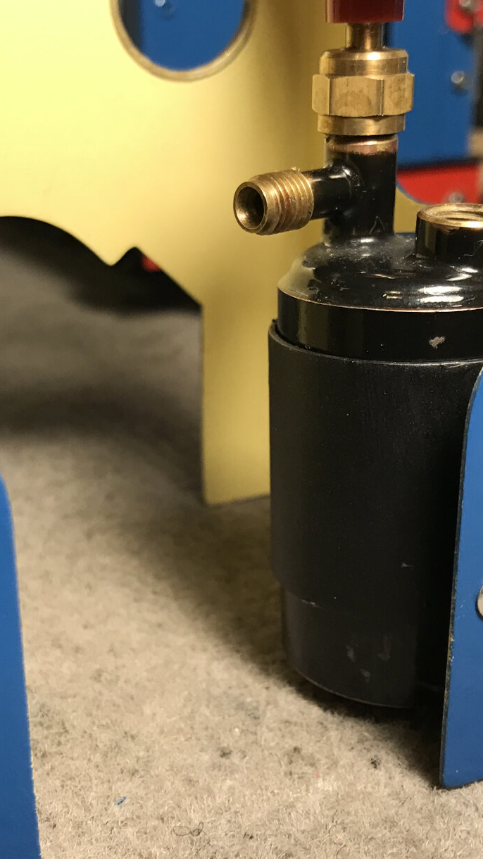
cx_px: 139
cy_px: 425
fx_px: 1139
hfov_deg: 23.8
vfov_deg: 41.3
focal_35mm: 50
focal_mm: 3.99
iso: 25
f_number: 1.8
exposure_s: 1/33
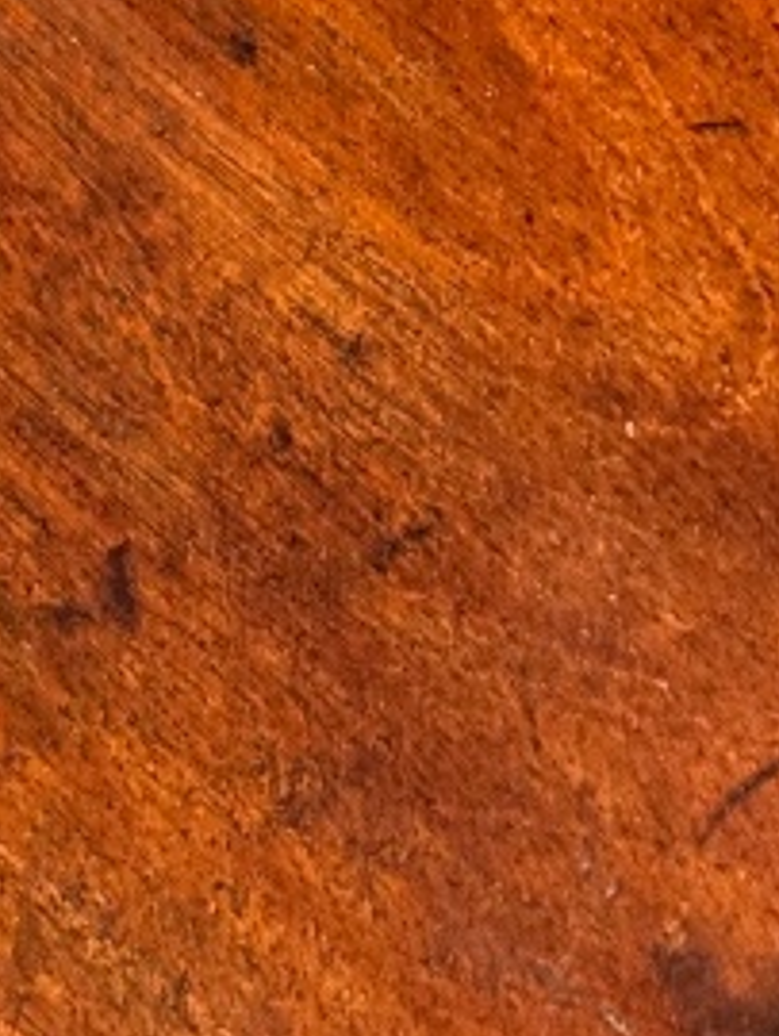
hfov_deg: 6.9
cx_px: -426
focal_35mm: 213
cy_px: -1051
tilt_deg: -58.6
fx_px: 6381
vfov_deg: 8.8
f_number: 1.78
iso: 250
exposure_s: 1/33
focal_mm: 6.76
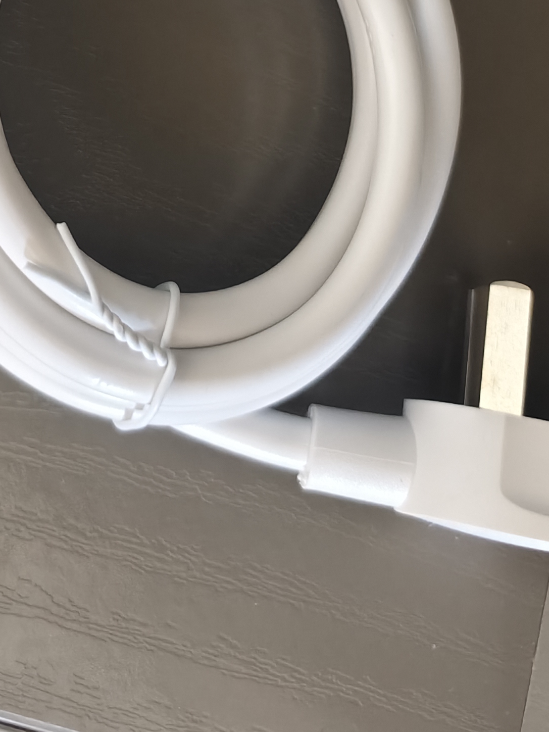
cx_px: 170
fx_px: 1374
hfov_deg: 22.5
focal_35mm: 65
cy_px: -253
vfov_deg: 25.2
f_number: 1.57
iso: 1417
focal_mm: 5.6
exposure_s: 1/100
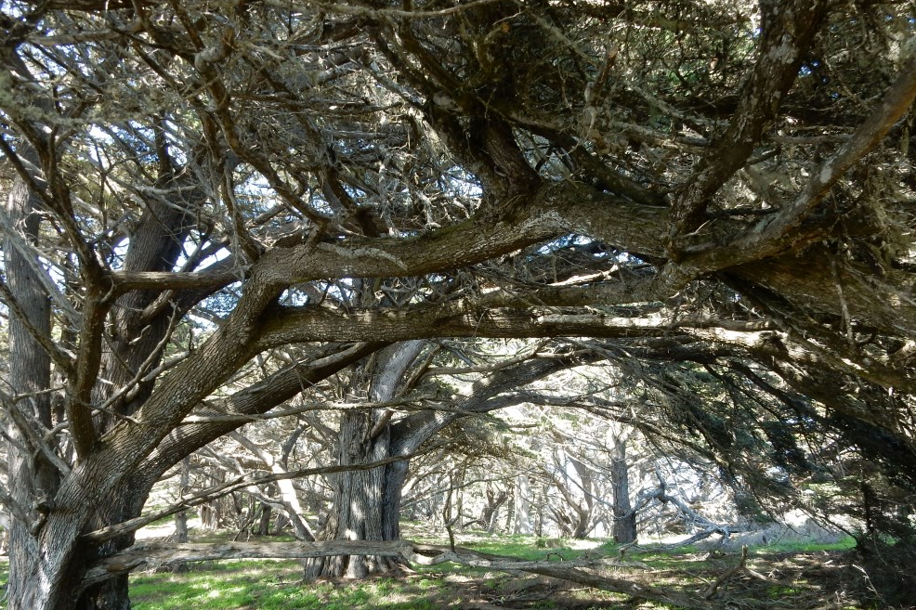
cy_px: 340
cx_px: 454
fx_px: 687
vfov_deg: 47.8
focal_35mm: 27
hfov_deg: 67.4
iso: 125
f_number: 3.7
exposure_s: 1/60
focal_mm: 4.5
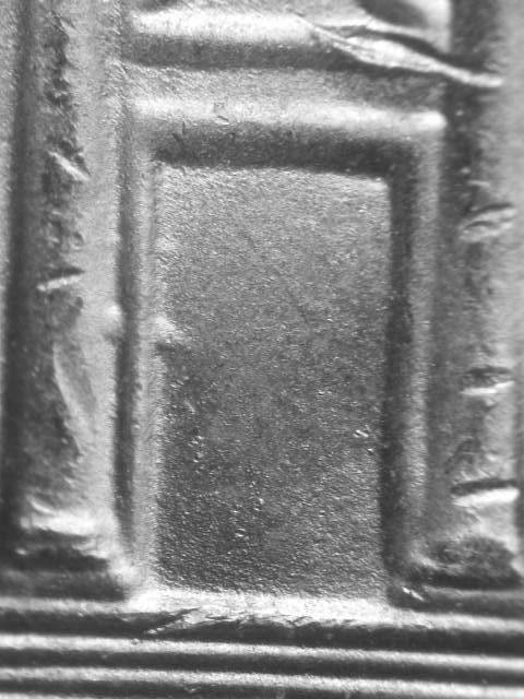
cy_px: 350
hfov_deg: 10.0
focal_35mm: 148
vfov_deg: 13.3
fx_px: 2987
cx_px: 262
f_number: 4.9
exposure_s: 1/8
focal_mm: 30.6
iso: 100
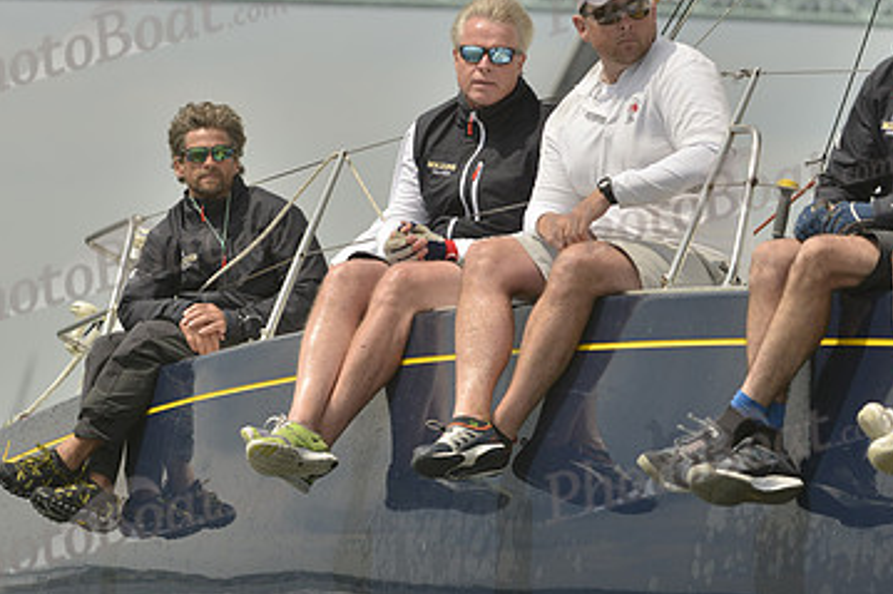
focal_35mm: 323
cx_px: 418
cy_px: 364
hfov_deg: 6.4
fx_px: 8008
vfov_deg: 4.3
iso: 280
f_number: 7.1
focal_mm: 200
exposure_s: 1/1250
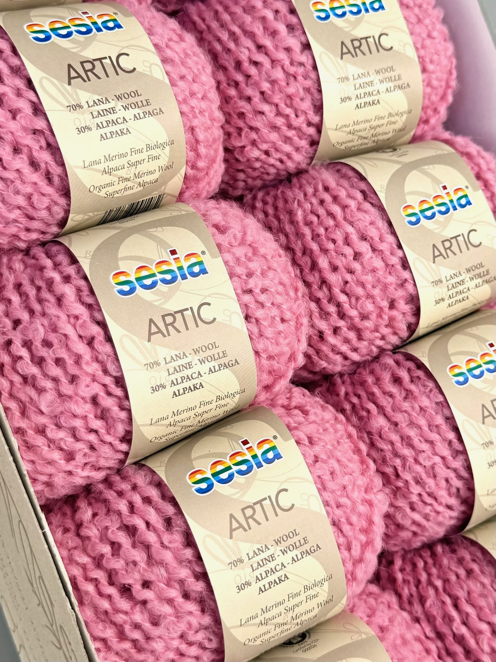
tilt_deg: -25.0
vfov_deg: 71.6
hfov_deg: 56.8
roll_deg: +4.0
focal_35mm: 24
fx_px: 459
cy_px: 331
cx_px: 248
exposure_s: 1/645
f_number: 1.78
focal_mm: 6.76
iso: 80
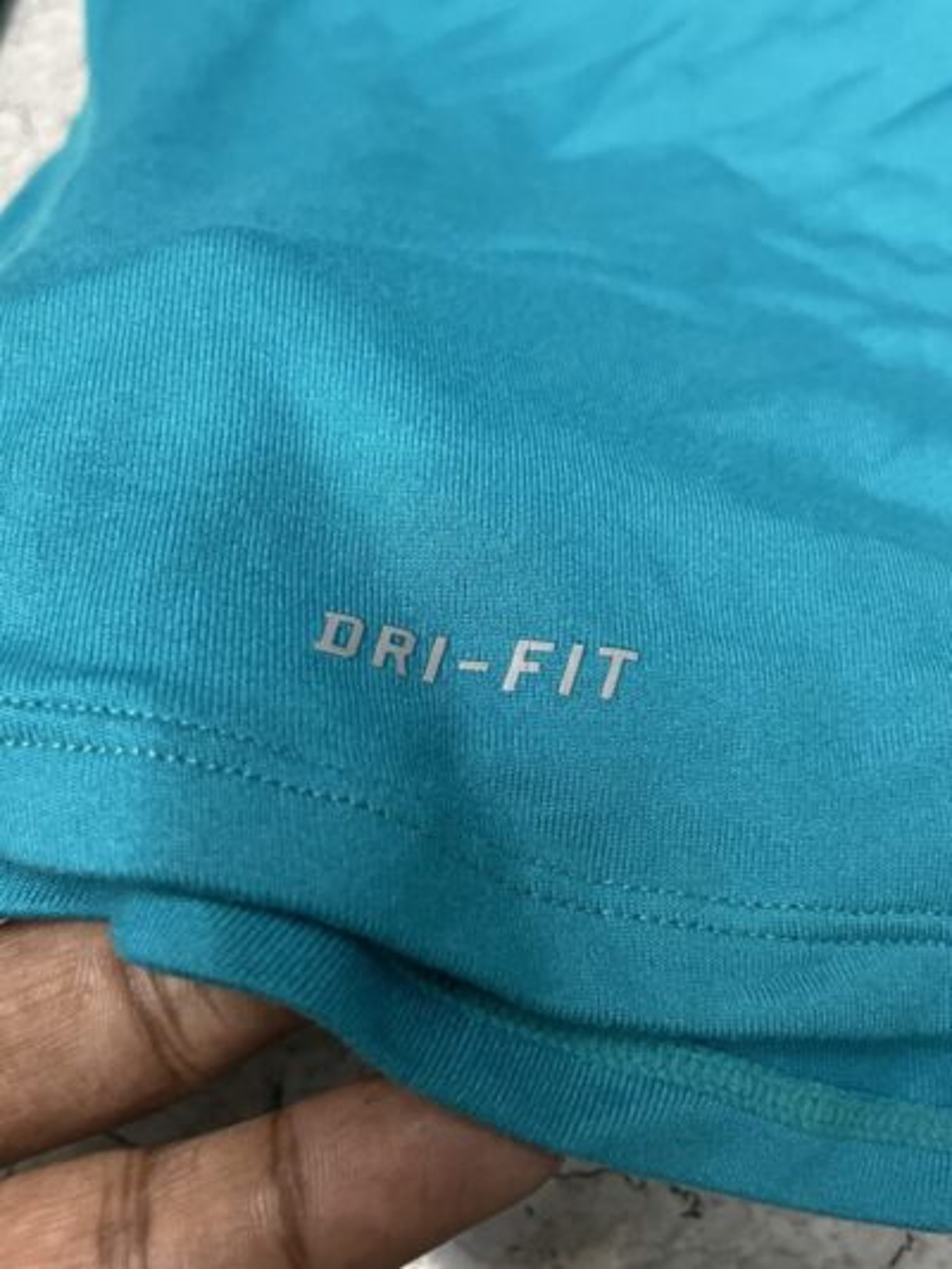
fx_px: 953
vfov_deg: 67.3
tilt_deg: -62.3
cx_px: 476
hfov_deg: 53.1
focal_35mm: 26
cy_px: 634
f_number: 1.6
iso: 320
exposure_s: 1/50
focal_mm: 4.2
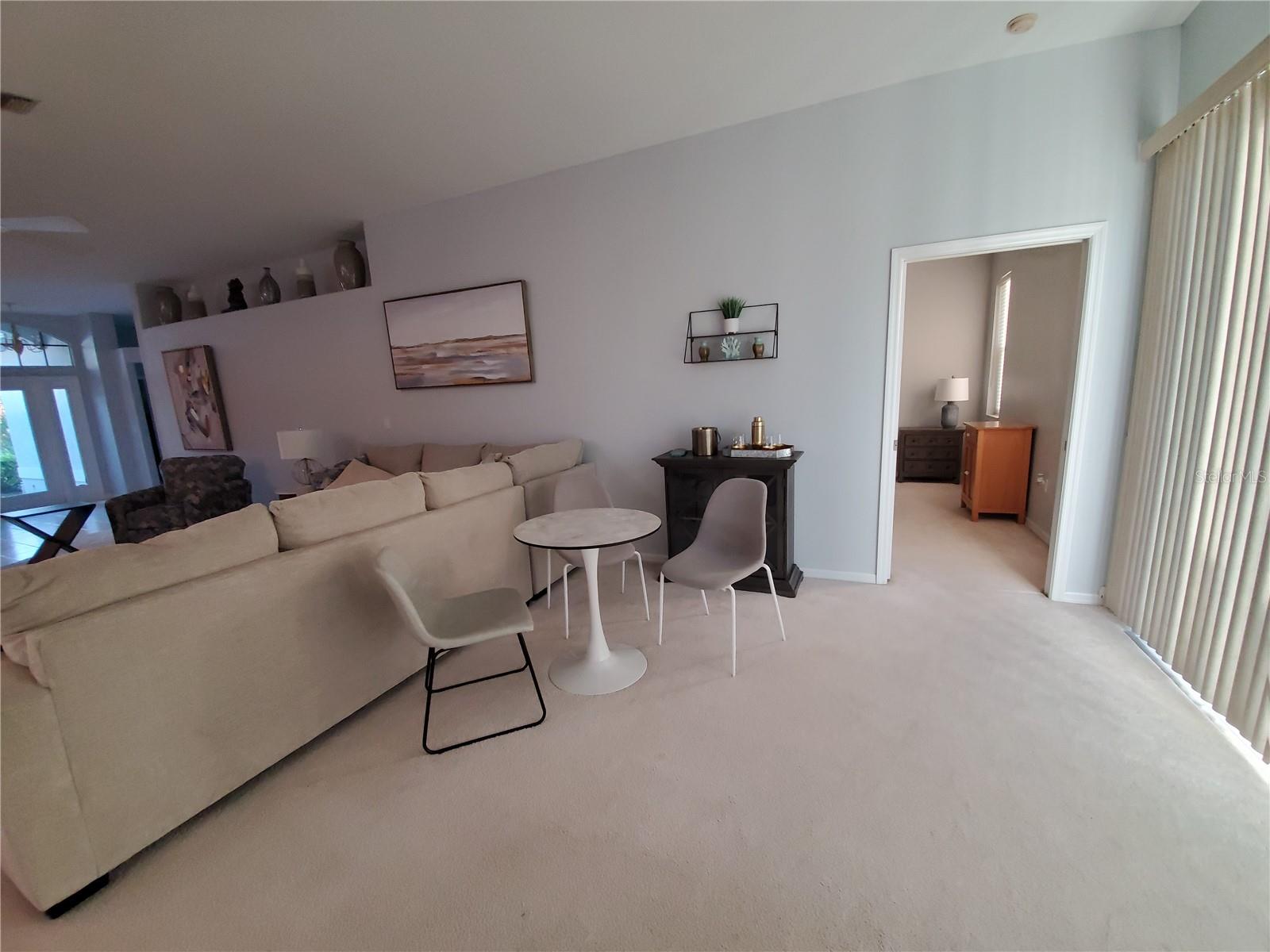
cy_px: 476
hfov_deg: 106.2
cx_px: 635
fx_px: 477
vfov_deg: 89.9
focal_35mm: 13
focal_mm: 1.8
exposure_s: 1/59
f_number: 2.2
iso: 320
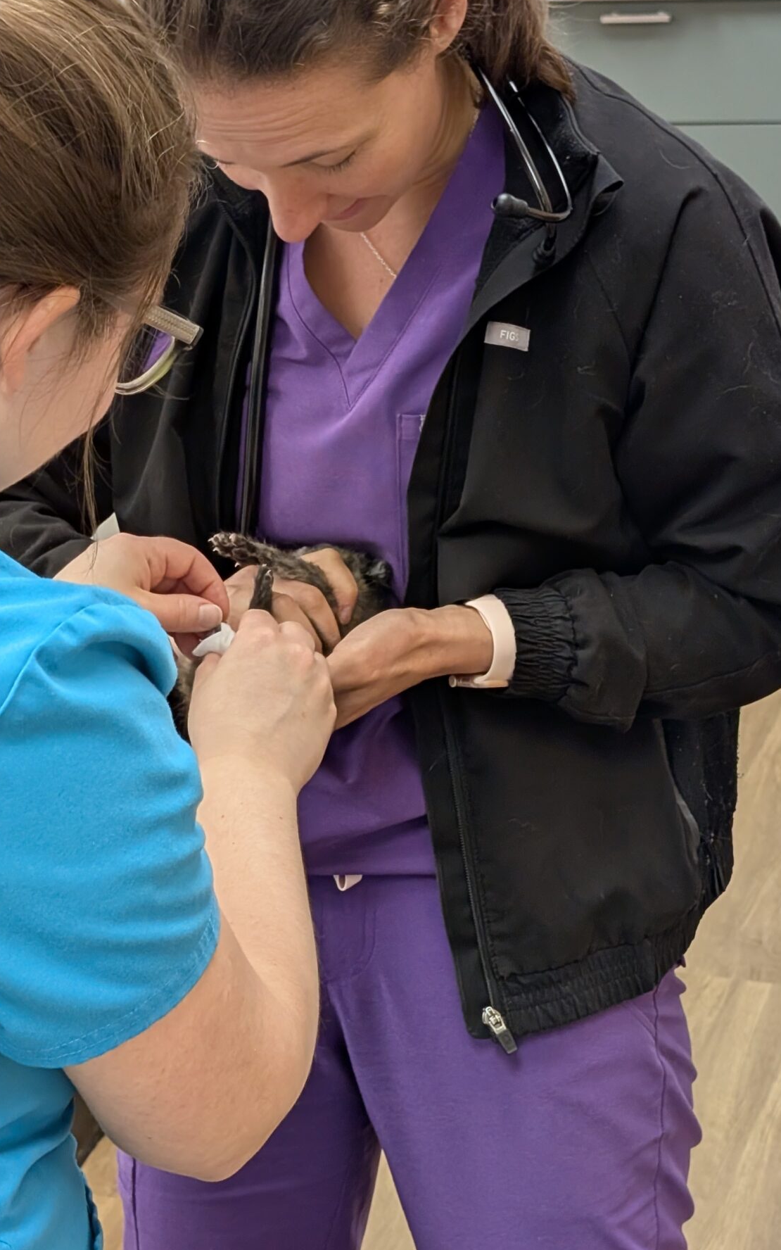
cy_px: 576
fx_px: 2554
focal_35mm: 75
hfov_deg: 17.3
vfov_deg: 27.5
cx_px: 218
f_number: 1.68
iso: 163
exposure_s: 1/120
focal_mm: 6.9
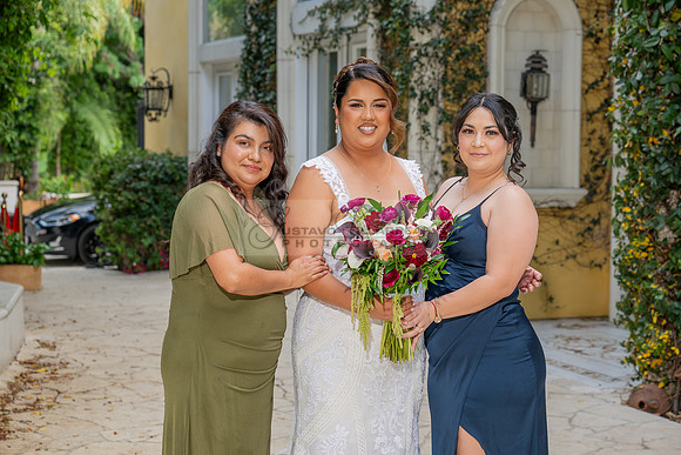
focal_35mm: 70
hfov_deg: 28.8
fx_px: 1324
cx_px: 340
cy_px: 228
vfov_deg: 19.5
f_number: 5
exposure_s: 1/200
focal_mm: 70
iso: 200
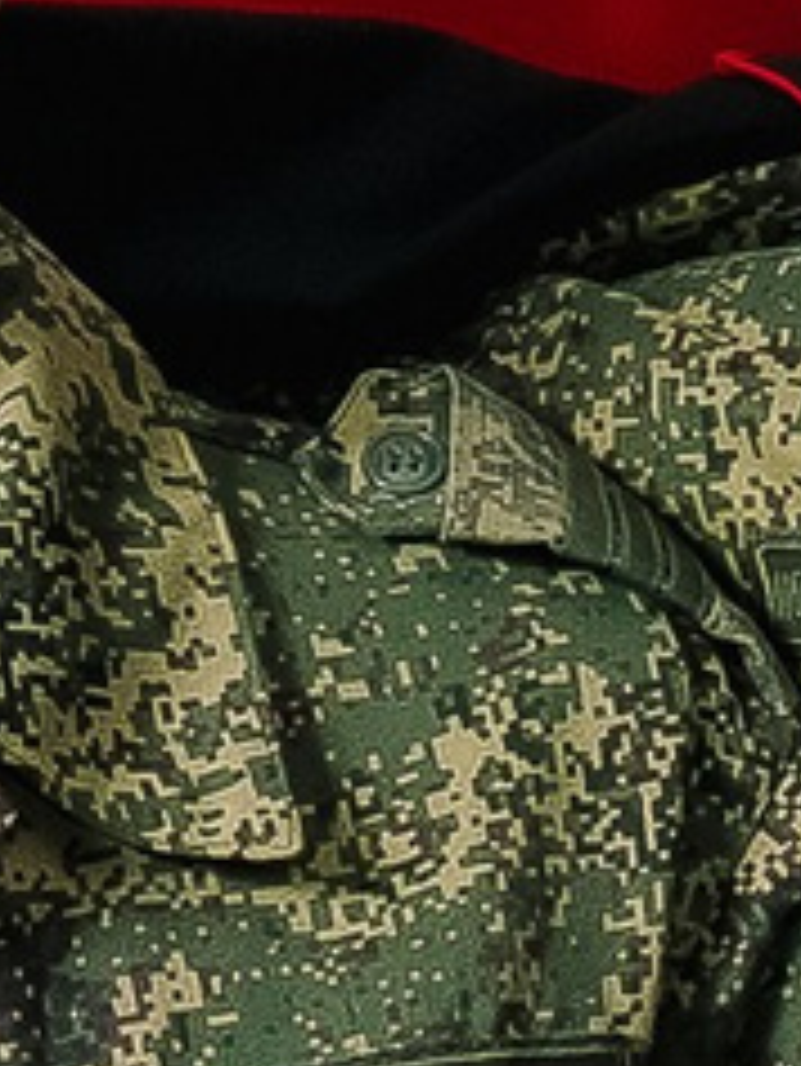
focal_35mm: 314
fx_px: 9679
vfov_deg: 6.3
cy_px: 840
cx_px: 649
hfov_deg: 4.7
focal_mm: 29
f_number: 5.6
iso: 500
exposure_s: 1/160
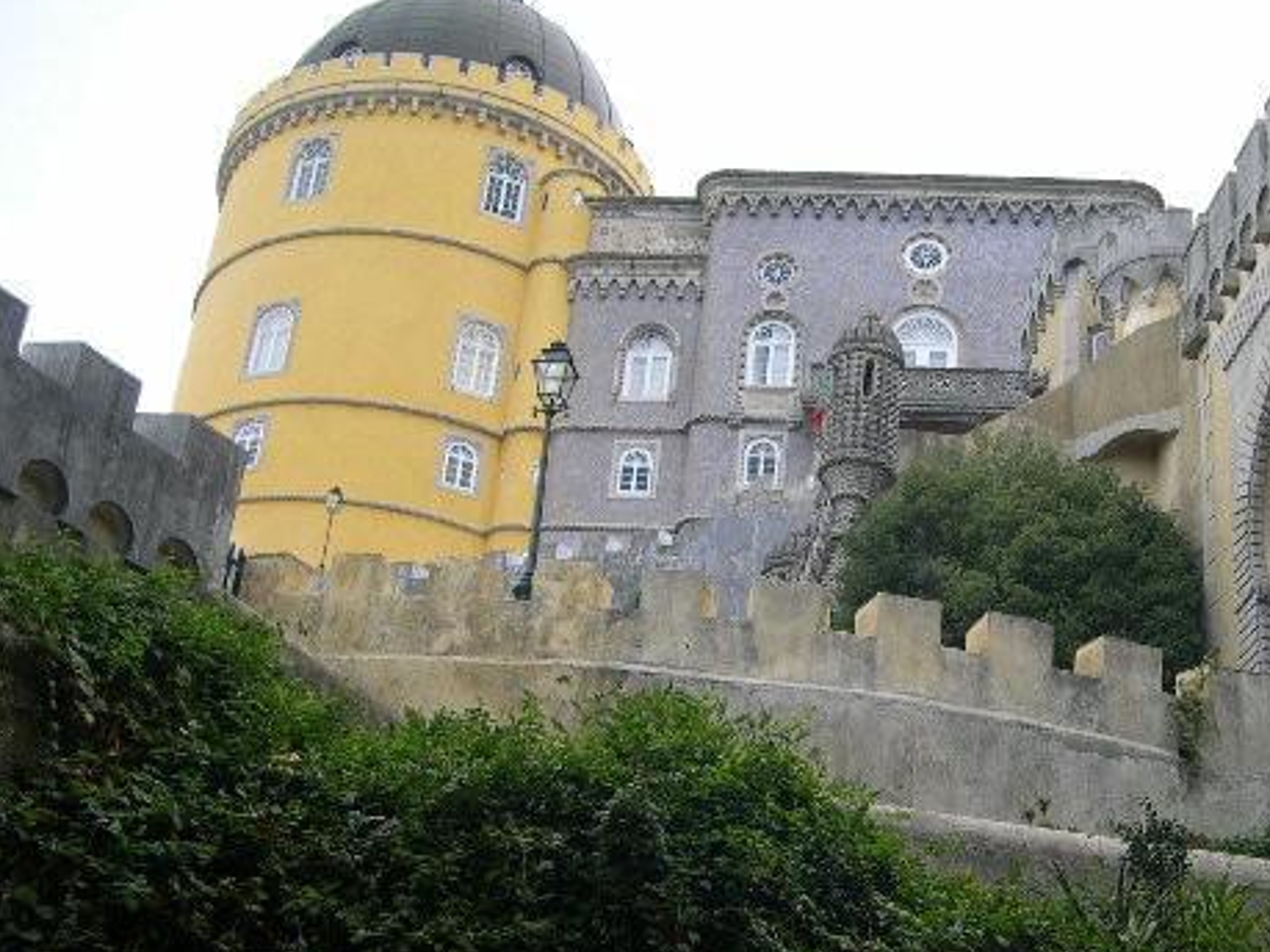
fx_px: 1944
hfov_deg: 35.9
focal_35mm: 53
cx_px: 833
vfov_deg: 27.5
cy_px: 457
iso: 100
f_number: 2.8
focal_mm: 8
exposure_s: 1/494
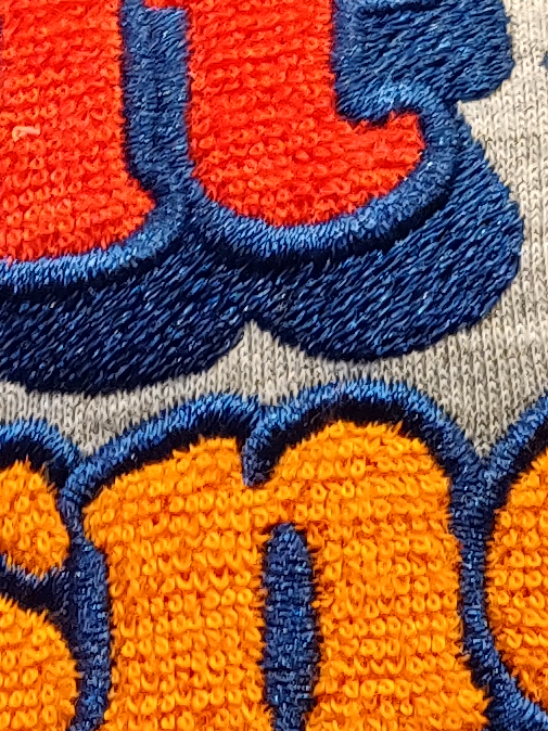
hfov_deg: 8.6
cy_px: 716
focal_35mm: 171
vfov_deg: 11.5
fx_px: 3612
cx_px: 64
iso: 640
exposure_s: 1/50
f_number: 1.7
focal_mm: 4.25
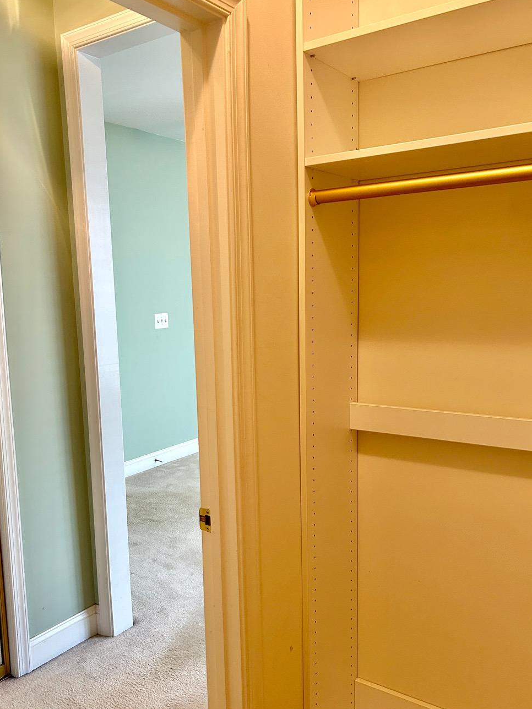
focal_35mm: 31
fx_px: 635
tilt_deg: -9.5
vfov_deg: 58.3
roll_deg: +2.2
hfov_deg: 45.4
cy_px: 381
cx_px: 237
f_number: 1.5
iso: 160
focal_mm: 5.7
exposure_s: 1/60
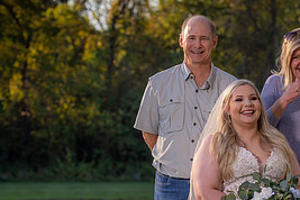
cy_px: 184
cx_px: 234
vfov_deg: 6.9
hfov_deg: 10.3
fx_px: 1667
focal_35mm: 200
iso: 125
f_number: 5
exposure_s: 1/160
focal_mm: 92
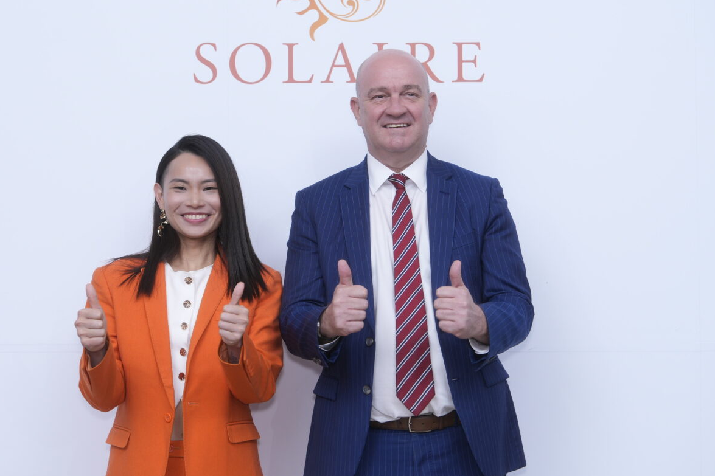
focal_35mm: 83
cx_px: 314
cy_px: 220
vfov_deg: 16.4
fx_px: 1648
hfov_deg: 24.5
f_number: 3.5
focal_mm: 65
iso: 320
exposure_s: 1/100
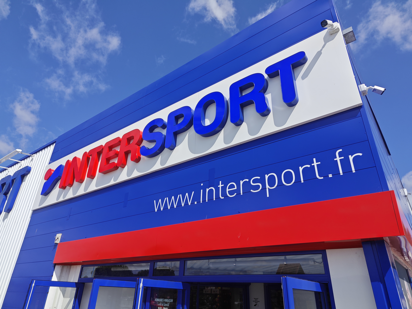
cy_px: 154
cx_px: 206
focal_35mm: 23
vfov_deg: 58.9
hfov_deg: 73.9
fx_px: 274
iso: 50
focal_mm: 5.43
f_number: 1.8
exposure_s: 1/2644
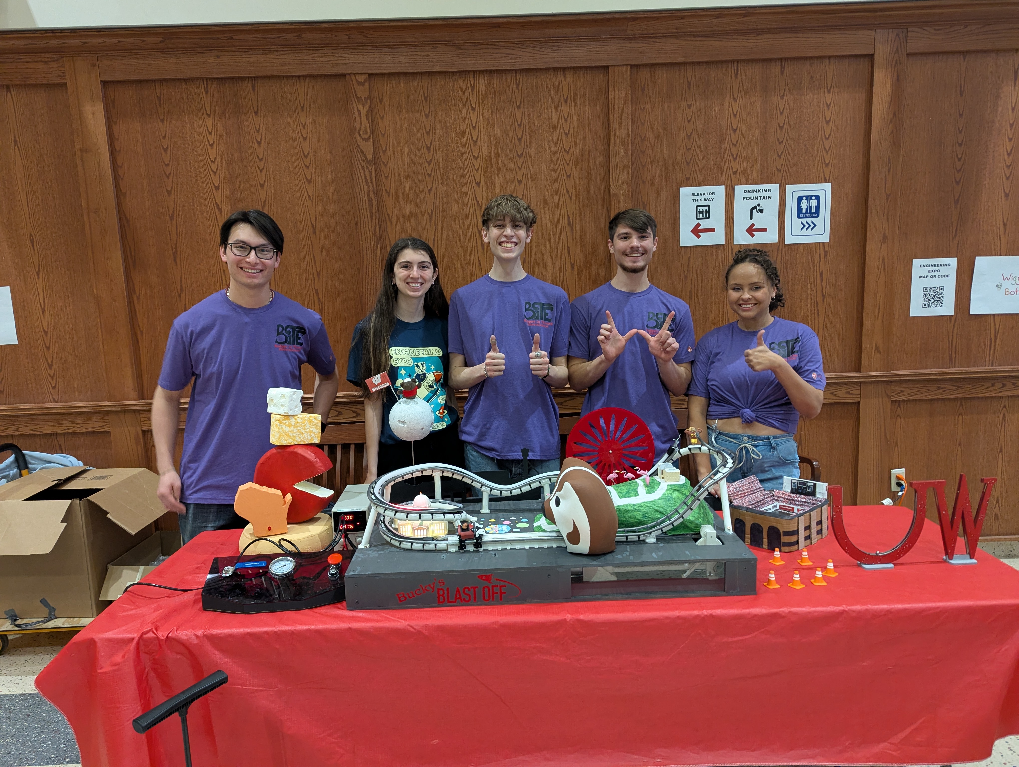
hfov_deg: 71.5
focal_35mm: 24
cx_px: 510
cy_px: 384
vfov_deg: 56.9
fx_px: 707
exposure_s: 1/40
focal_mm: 6.81
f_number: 1.85
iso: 484
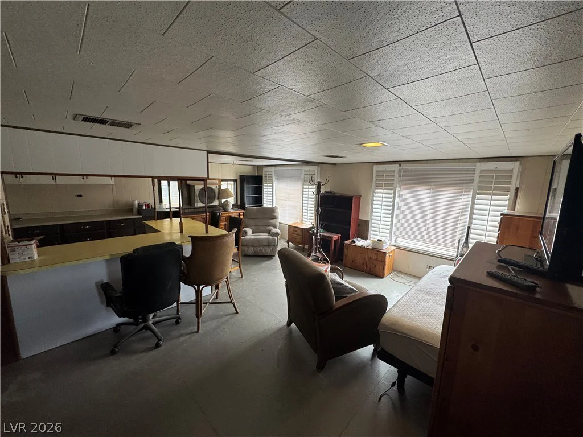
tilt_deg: -10.6
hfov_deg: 102.1
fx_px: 236
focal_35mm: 14
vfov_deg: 85.7
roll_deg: -1.8
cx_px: 292
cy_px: 218
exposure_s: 1/120
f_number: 2.2
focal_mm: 2.22
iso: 160
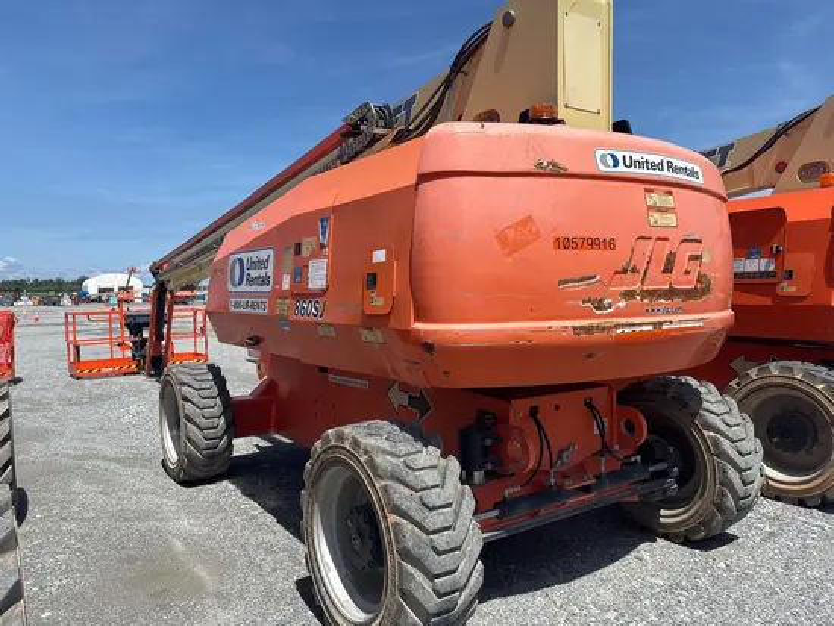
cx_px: 417
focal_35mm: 26
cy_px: 313
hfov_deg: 67.3
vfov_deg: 53.1
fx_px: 627
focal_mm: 5.96
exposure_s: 1/3534
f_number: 1.6
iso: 50
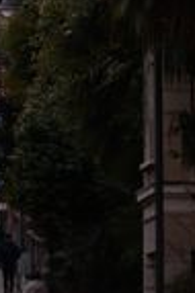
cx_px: -87
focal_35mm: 563
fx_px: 4583
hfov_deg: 2.4
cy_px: -148
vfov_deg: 3.7
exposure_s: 1/250
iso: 100
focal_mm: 105
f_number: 2.8
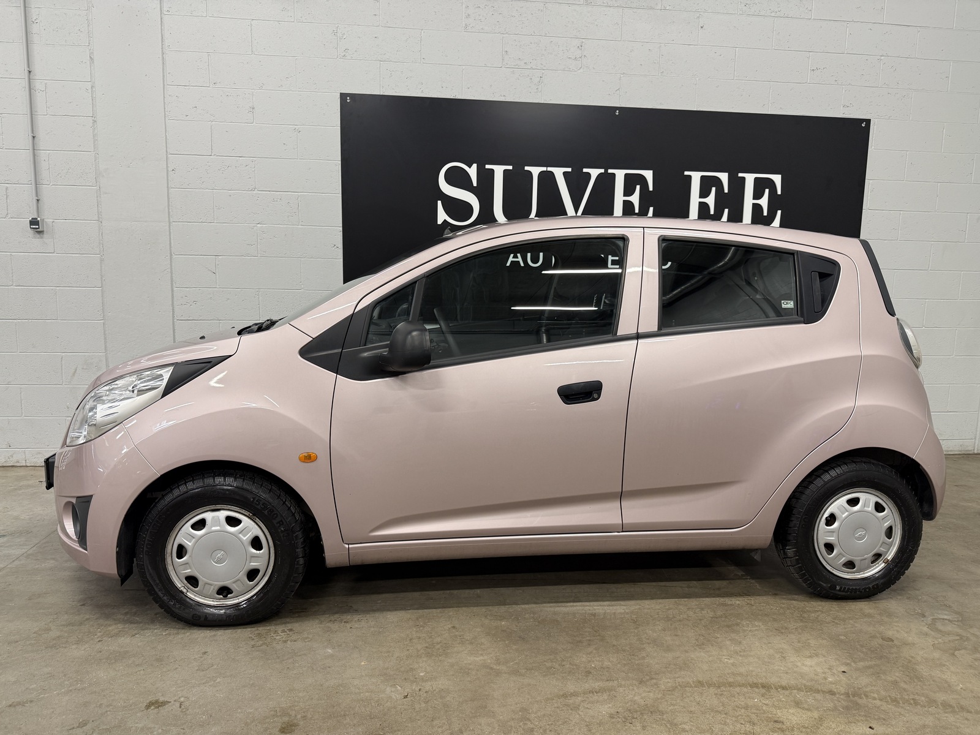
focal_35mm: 24
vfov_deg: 56.8
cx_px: 490
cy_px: 368
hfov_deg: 71.6
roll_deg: -1.4
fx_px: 679
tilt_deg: -7.6
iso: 160
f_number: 1.78
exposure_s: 1/100
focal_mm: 6.76
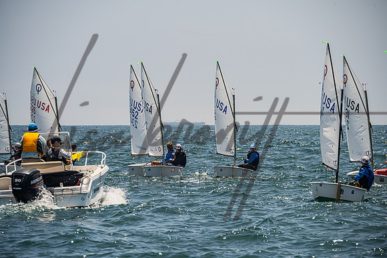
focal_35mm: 223
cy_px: 129
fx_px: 2400
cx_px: 194
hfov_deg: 9.2
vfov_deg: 6.2
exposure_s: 1/1600
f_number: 8
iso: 250
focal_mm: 220
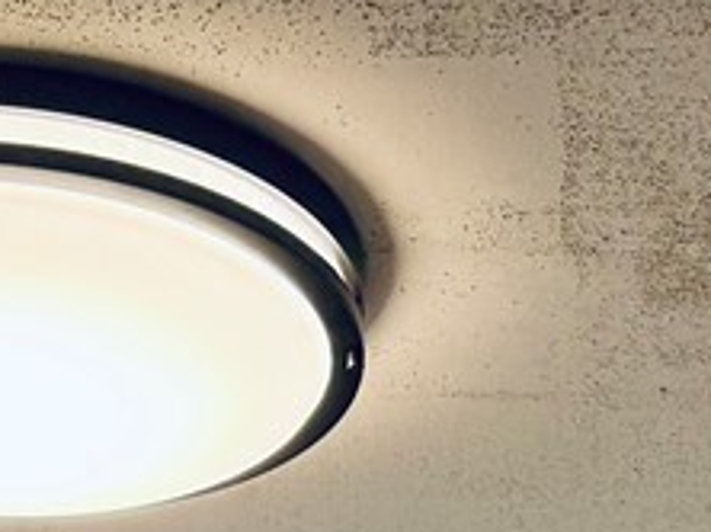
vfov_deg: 7.1
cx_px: 394
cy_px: 1910
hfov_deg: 11.4
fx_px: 3550
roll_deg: -0.7
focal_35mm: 173
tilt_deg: +0.2
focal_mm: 6.76
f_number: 1.78
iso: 100
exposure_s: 1/217
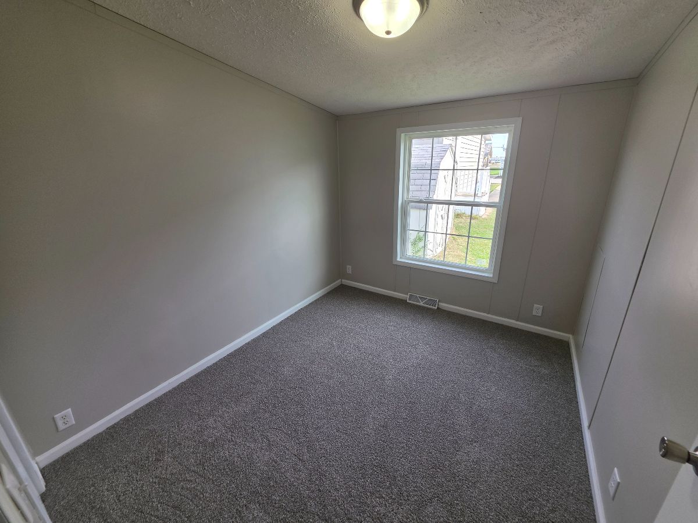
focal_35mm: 13
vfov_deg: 89.9
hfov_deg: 106.2
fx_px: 262
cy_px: 262
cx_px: 349
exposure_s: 1/120
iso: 32
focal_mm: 2.2
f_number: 1.9
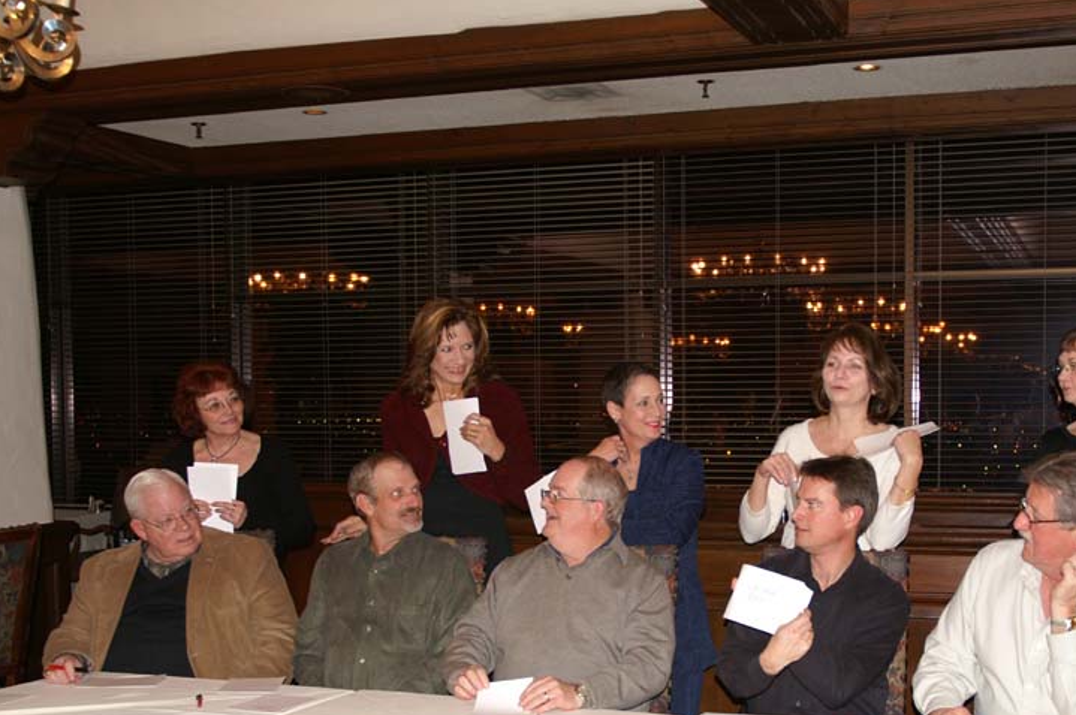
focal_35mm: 47
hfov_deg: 41.8
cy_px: 479
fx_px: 1403
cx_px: 641
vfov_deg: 28.4
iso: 200
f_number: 3.5
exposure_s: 1/60
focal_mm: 22
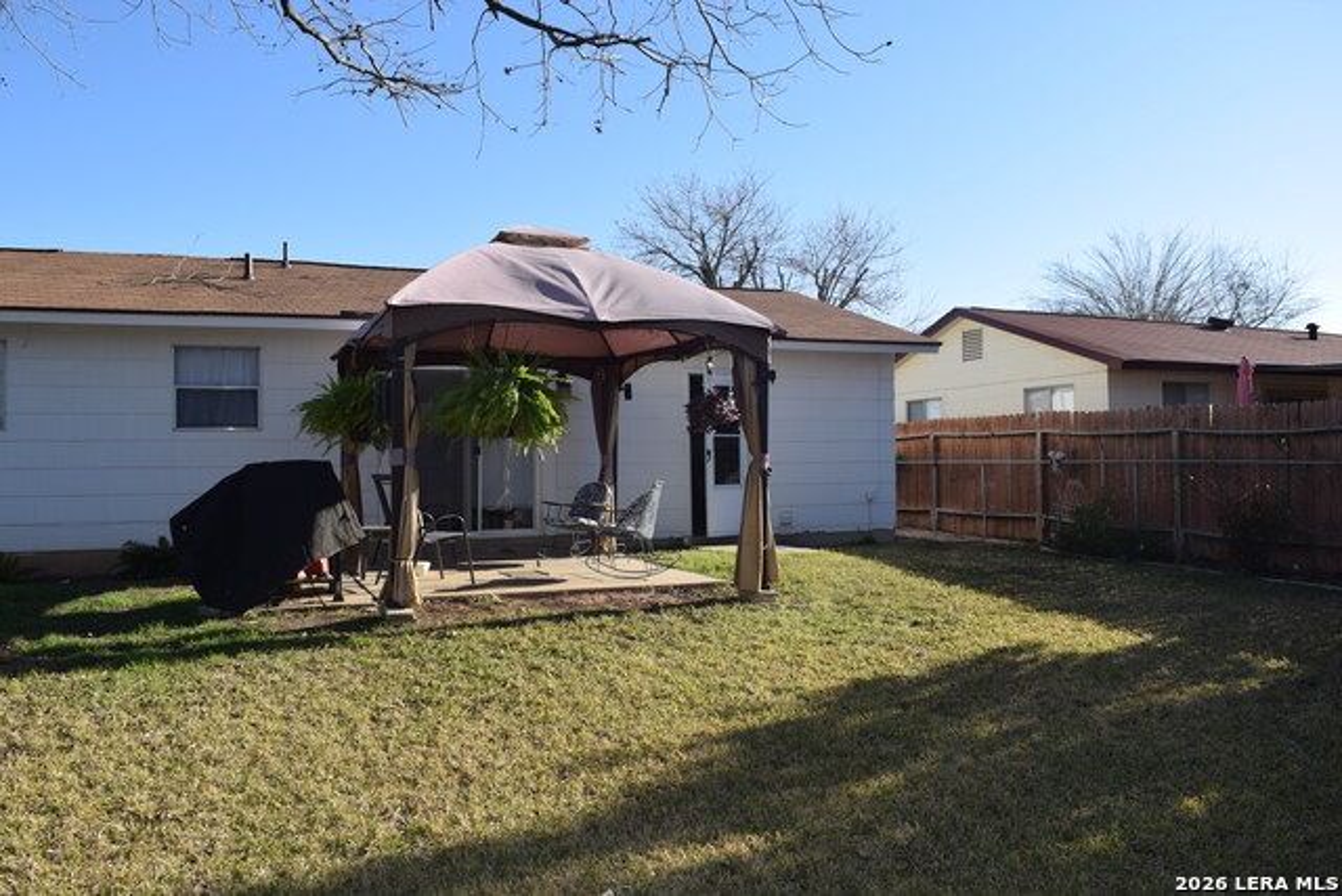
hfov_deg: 67.4
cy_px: 448
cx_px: 671
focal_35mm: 27
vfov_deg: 48.0
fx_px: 1007
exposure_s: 1/200
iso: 100
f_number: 8
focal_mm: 18
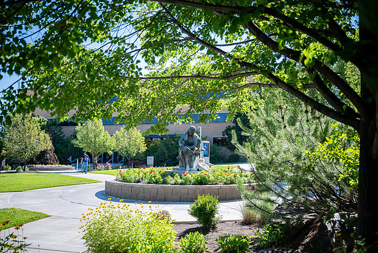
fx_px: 357
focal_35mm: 34
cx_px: 189
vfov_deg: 38.9
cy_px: 126
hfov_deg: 55.8
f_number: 2.8
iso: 160
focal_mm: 34
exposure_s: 1/1600
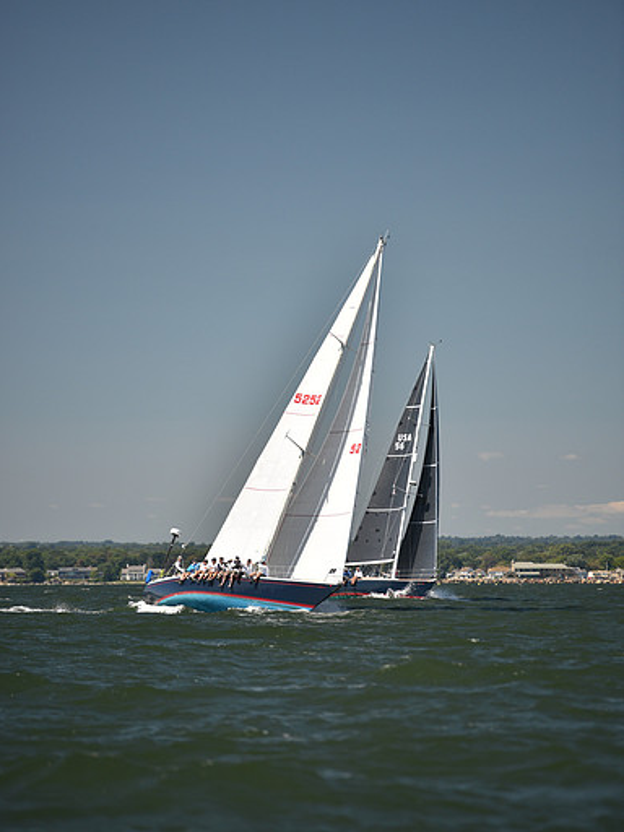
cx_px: 311
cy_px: 458
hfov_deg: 6.8
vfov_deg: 9.1
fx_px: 5240
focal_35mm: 218
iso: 250
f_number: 3.5
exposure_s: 1/1250
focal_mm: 200
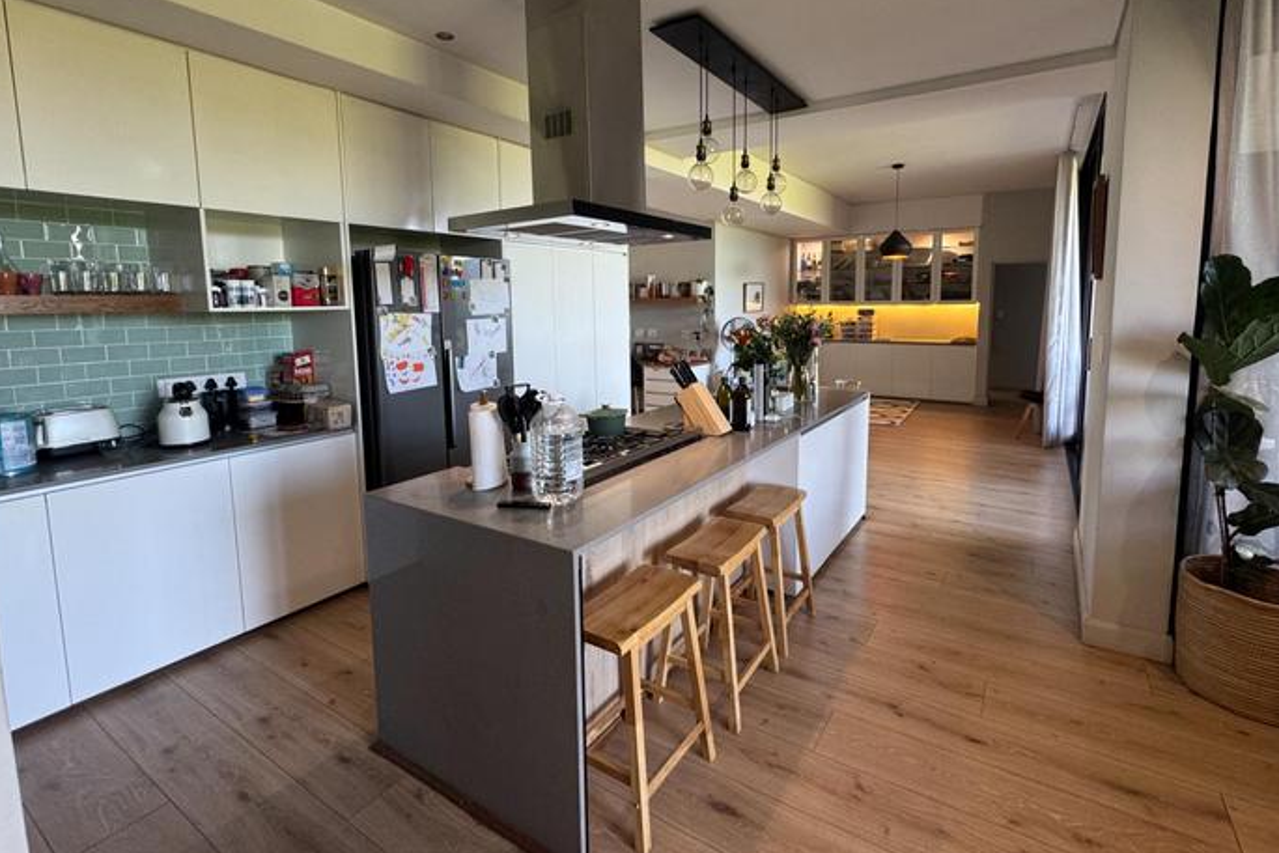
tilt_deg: -6.2
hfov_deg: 93.2
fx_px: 604
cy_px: 368
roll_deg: +0.5
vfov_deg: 70.1
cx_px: 667
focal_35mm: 17
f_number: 2.2
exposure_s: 1/50
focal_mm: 2.22
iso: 160
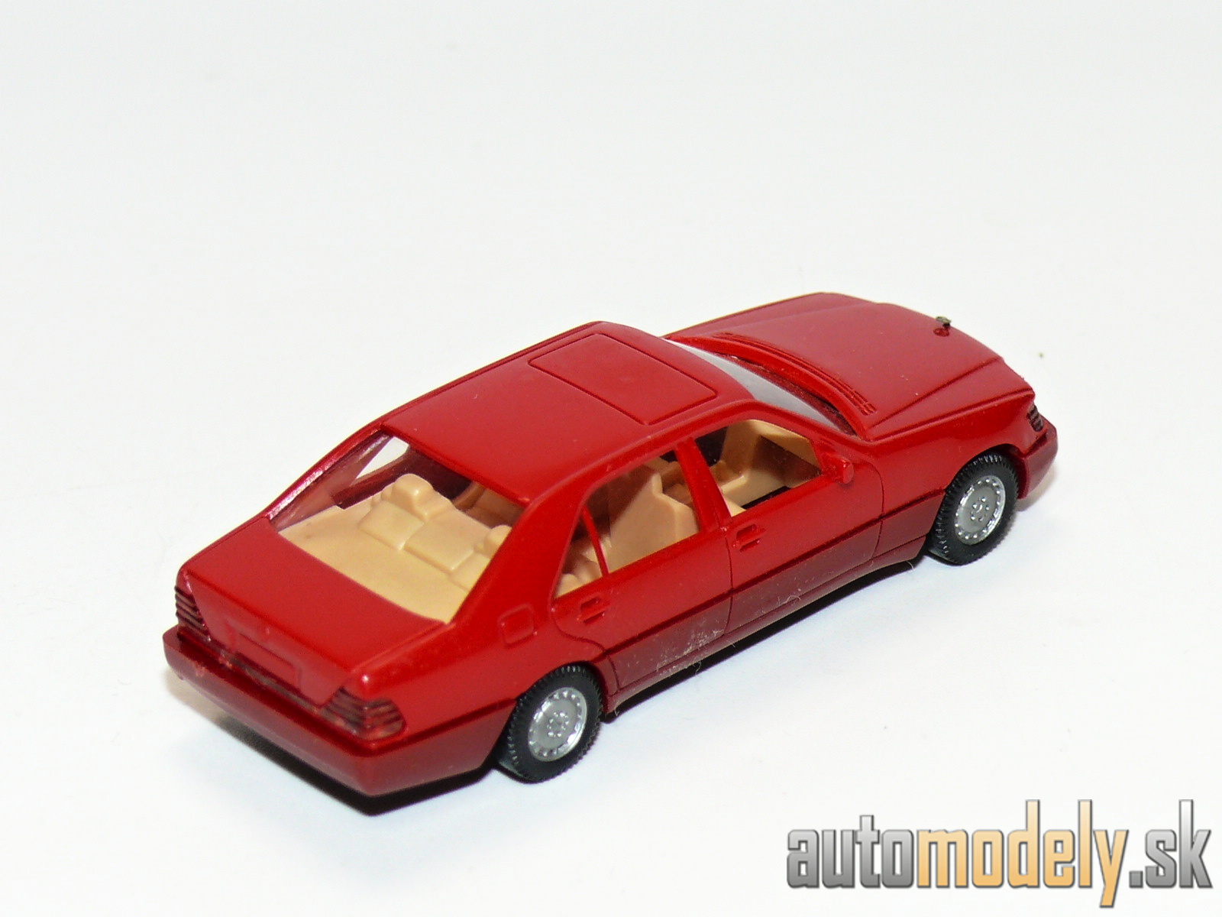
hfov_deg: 15.6
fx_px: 4448
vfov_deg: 11.8
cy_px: 458
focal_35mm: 126
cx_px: 611
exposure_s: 1/30
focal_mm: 15
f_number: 4
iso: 100
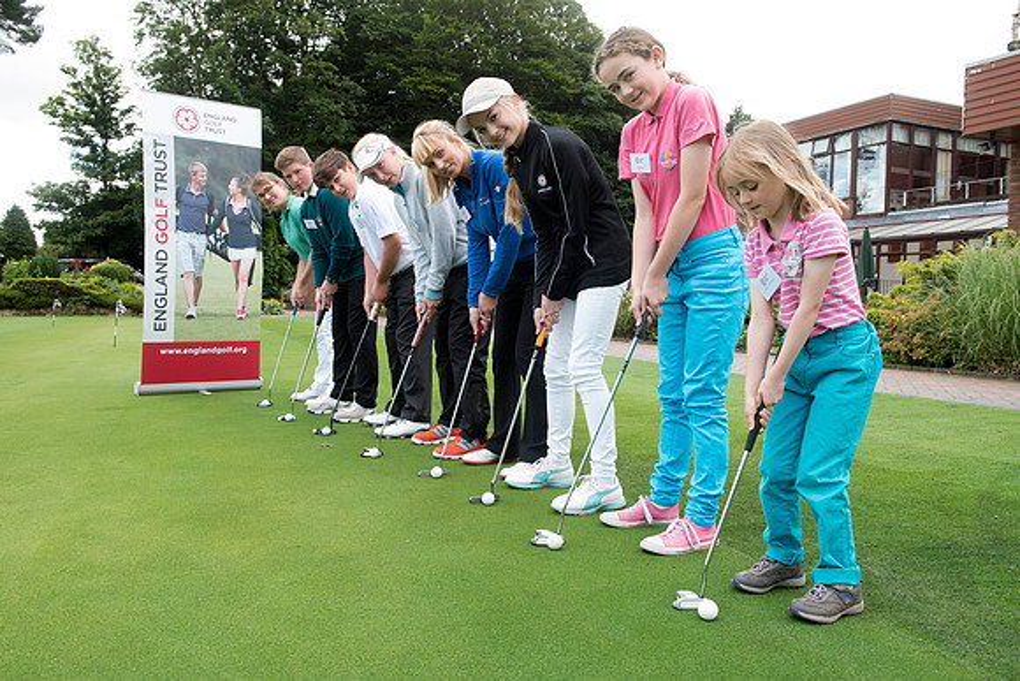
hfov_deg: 63.6
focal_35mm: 29
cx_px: 510
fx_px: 822
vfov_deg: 45.0
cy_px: 340
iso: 500
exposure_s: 1/250
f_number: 6.3
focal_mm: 29
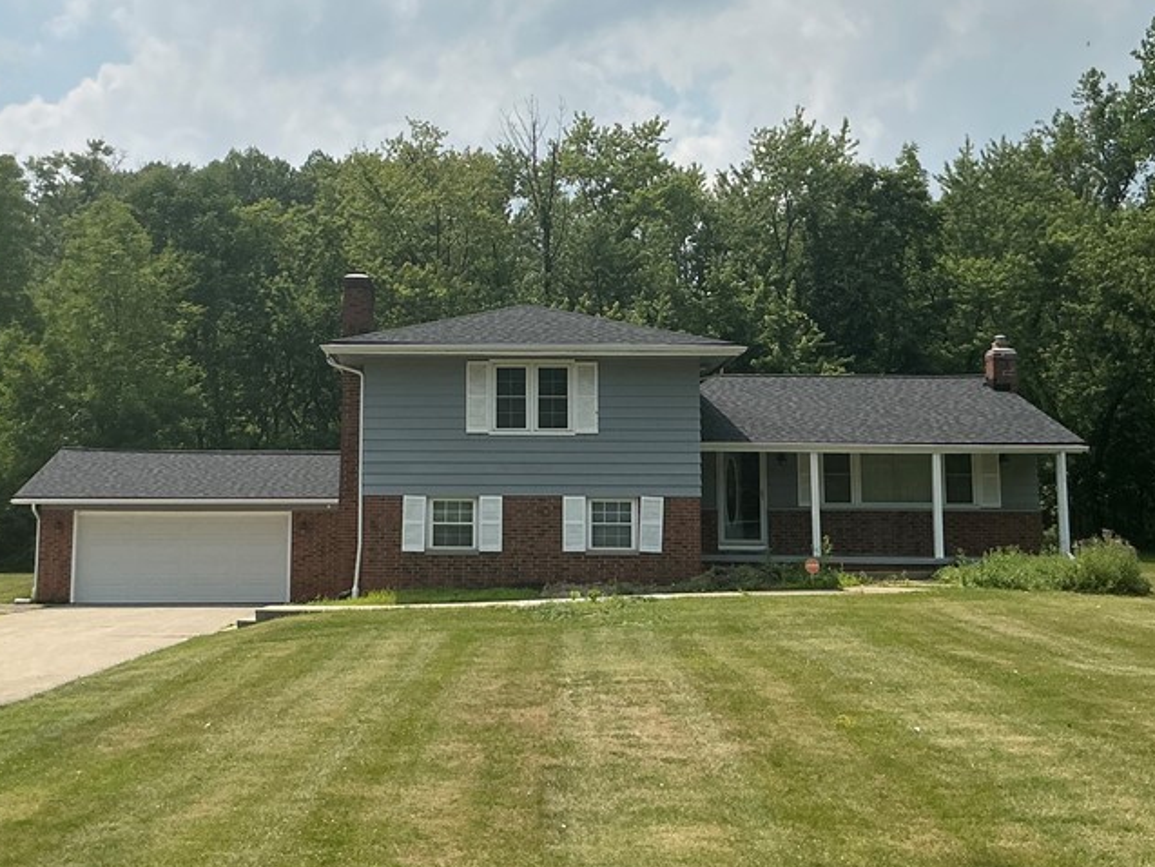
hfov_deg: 42.0
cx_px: 526
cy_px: 341
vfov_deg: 32.1
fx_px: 1502
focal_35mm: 45
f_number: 1.8
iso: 25
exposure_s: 1/4405
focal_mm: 3
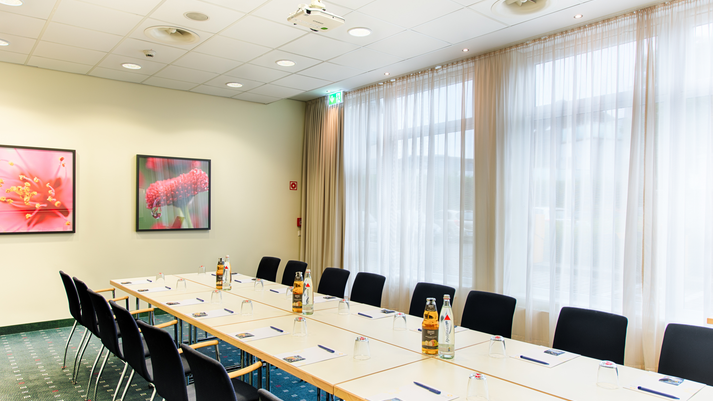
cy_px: 212
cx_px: 351
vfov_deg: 44.4
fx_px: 492
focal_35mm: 26
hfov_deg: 71.9
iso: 100
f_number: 8
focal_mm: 24
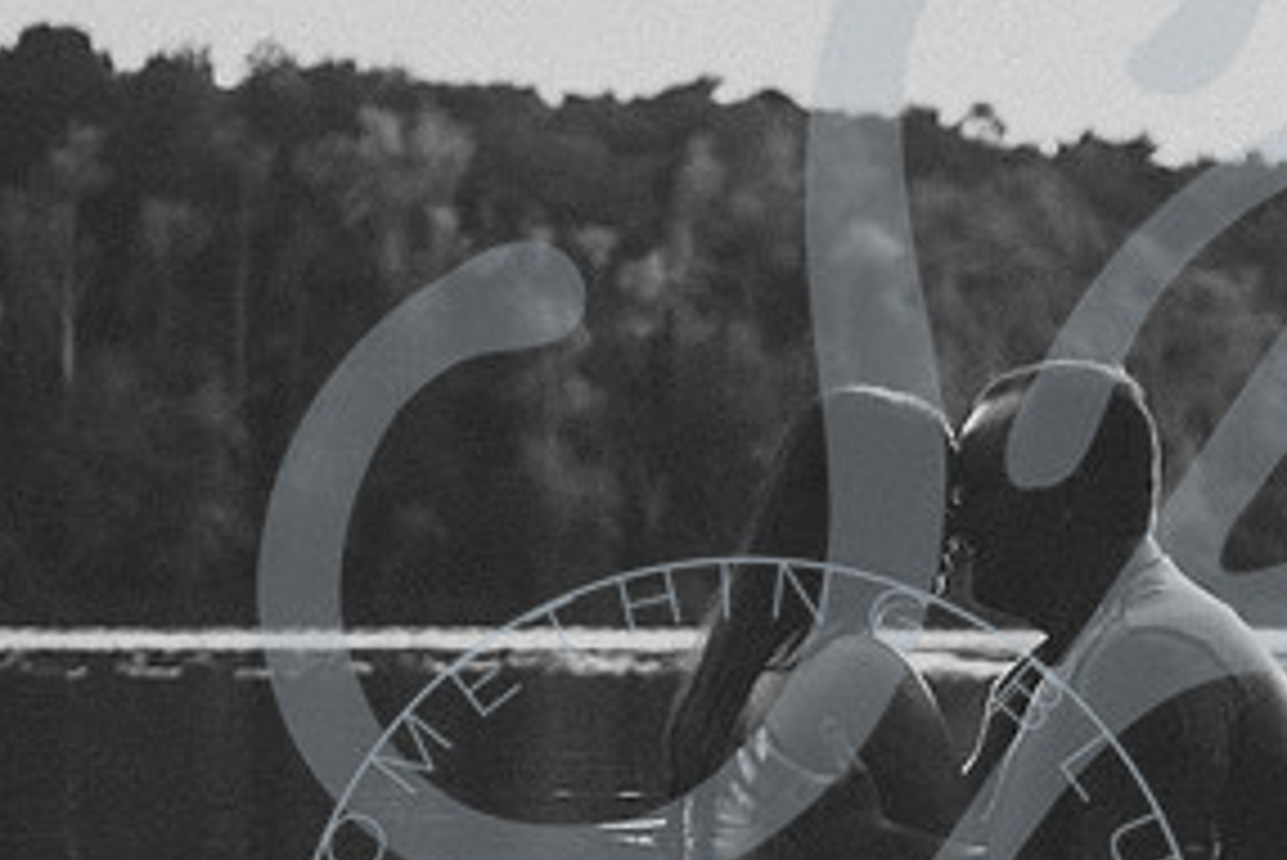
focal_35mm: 166
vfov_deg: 8.3
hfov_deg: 12.4
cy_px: 649
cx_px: 818
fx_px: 5937
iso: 800
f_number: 2.8
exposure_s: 1/250
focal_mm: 70
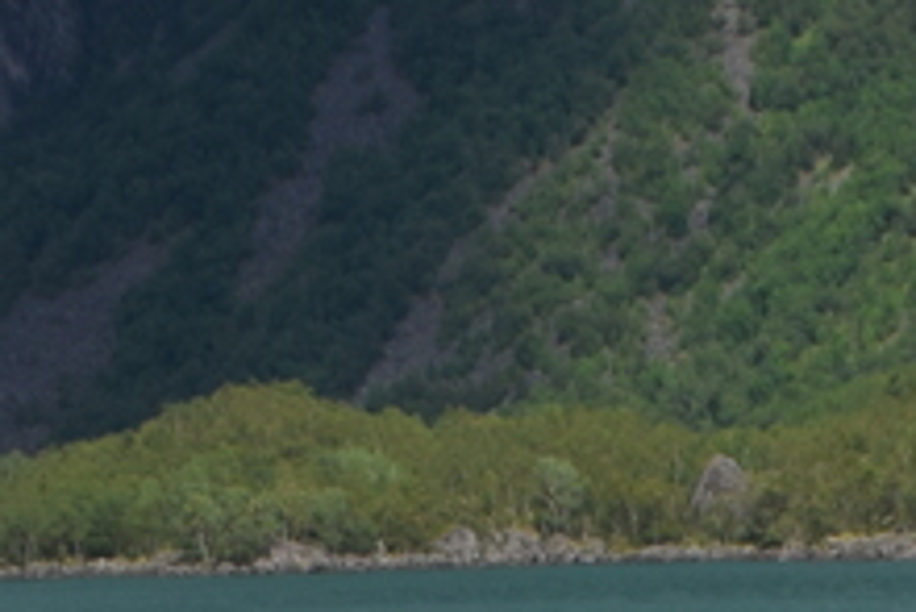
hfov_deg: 10.4
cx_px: 916
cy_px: 1455
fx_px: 4990
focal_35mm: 196
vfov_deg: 6.7
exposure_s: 1/500
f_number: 11
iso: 200
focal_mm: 18
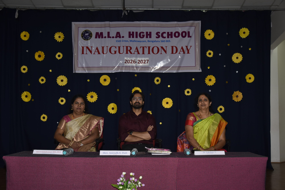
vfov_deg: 33.4
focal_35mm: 40
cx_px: 142
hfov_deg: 48.5
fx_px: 317
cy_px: 95
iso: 320
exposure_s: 1/125
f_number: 6.3
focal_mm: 40
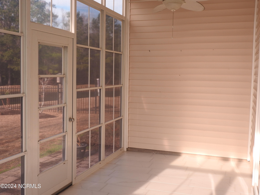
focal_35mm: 40
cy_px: 98
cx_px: 130
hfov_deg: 46.8
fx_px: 300
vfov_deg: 36.0
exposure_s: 1/50
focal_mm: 7.2
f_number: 3.8
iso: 100
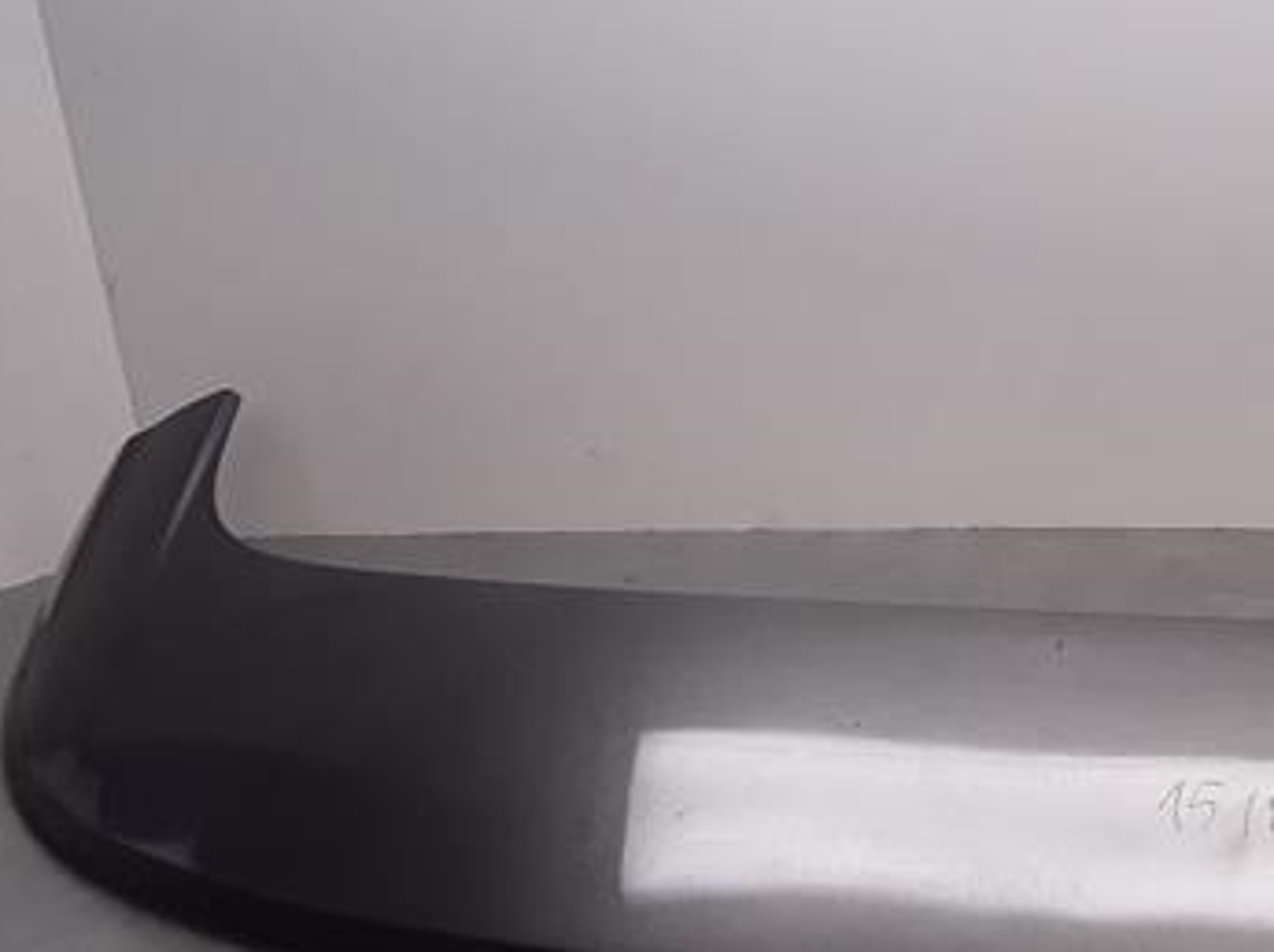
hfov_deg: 35.1
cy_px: 579
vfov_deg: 27.9
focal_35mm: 52
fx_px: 1912
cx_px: 1097
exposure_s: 1/234
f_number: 1.9
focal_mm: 2.91
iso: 100
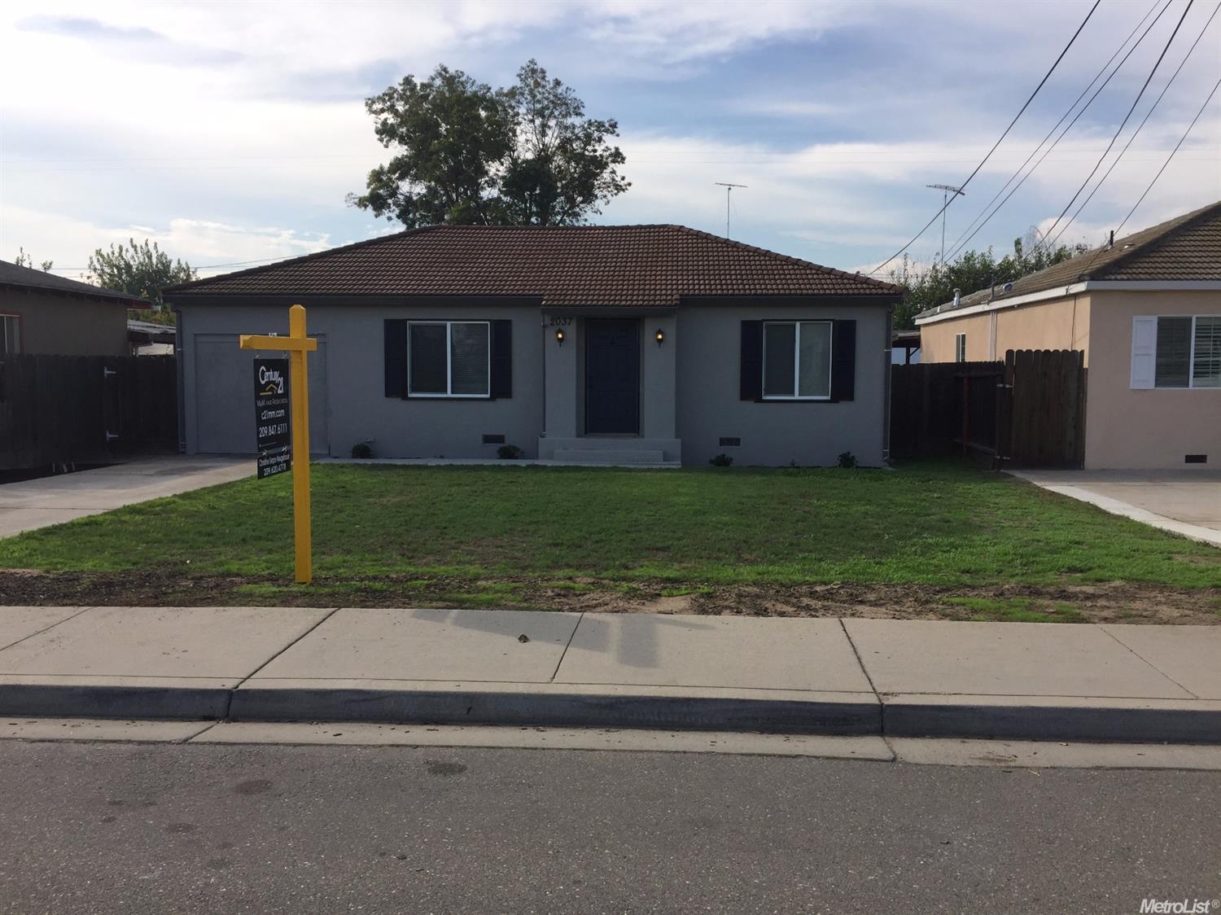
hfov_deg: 61.7
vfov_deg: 48.2
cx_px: 610
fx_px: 1023
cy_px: 458
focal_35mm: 29
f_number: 2.2
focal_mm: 4.15
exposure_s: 1/1130
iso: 32
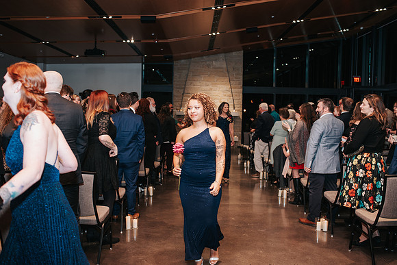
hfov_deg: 54.4
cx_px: 198
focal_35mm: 35
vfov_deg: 37.9
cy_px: 132
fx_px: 386
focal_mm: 35
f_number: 2.8
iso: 1000
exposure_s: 1/200
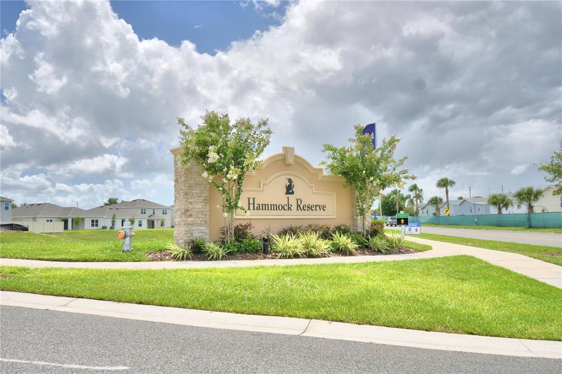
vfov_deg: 43.6
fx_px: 468
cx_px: 281
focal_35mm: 30
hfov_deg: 61.9
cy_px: 187
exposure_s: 1/1250
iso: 100
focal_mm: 20
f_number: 5.6
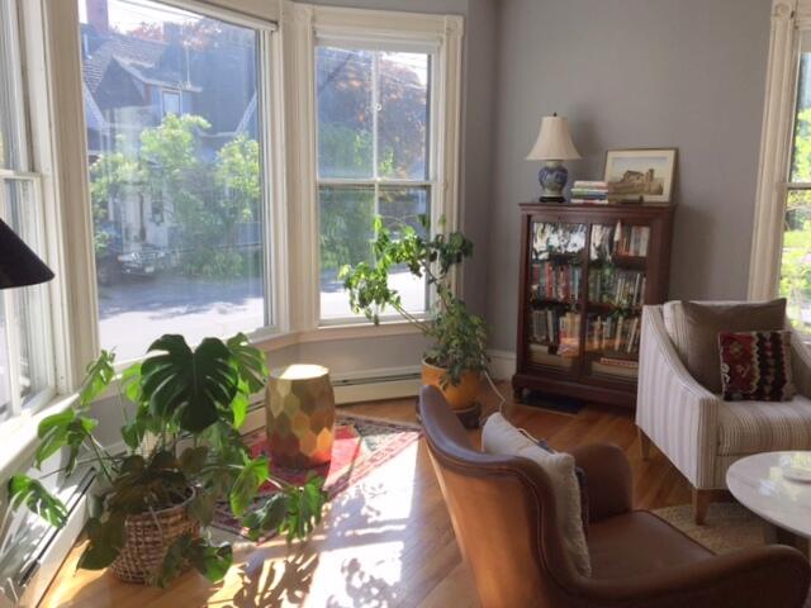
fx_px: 679
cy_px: 304
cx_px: 406
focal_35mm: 29
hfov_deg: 61.7
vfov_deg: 48.2
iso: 25
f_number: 2.2
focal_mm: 4.15
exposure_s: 1/499
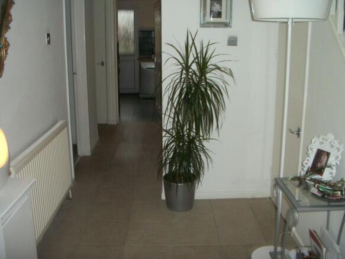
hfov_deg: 52.6
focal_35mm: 35
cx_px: 172
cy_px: 130
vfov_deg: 40.7
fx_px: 349
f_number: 3.1
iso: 160
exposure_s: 1/30
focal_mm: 6.3
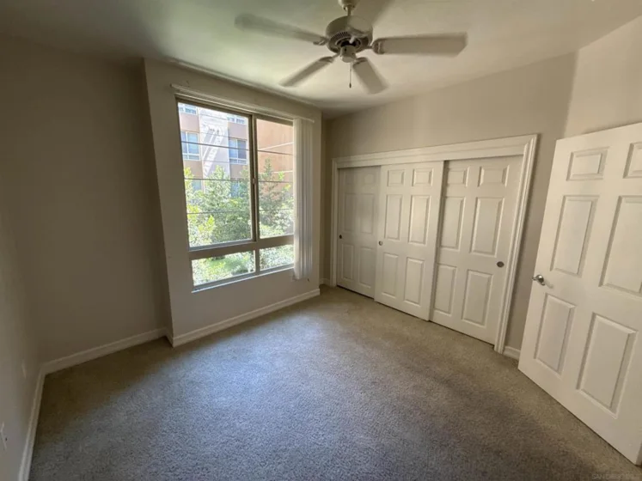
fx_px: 260
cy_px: 240
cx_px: 321
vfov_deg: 85.7
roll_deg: -0.9
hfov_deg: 102.1
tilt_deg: -11.6
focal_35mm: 14
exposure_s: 1/120
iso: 250
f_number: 2.2
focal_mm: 2.22
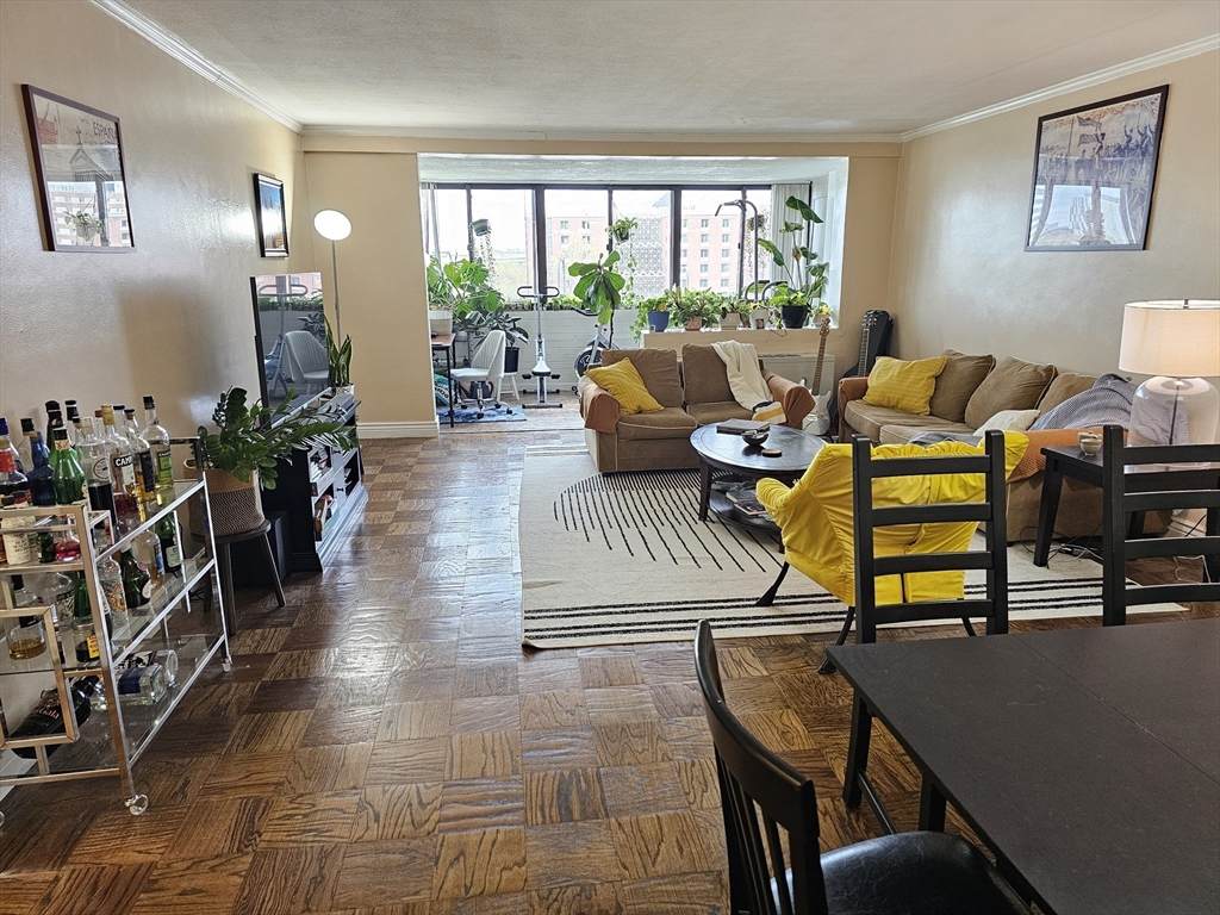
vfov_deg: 58.9
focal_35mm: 23
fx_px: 811
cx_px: 610
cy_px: 458
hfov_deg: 73.9
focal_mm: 6.3
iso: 500
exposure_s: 1/120
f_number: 1.7
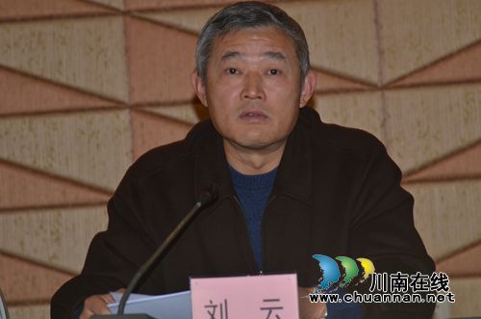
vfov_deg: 10.1
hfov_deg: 15.2
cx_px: 240
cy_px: 160
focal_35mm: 135
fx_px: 1800
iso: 100
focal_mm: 90
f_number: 5.3
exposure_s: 1/60
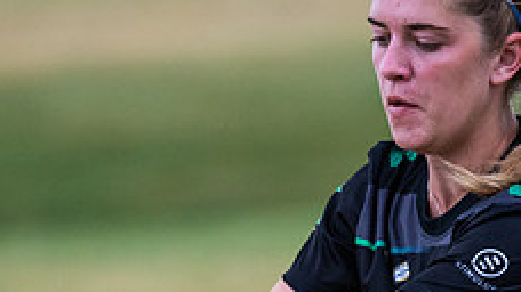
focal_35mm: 1199
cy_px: 419
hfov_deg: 1.8
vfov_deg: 1.0
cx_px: 331
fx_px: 16556
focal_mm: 300
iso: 800
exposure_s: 1/3200
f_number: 4
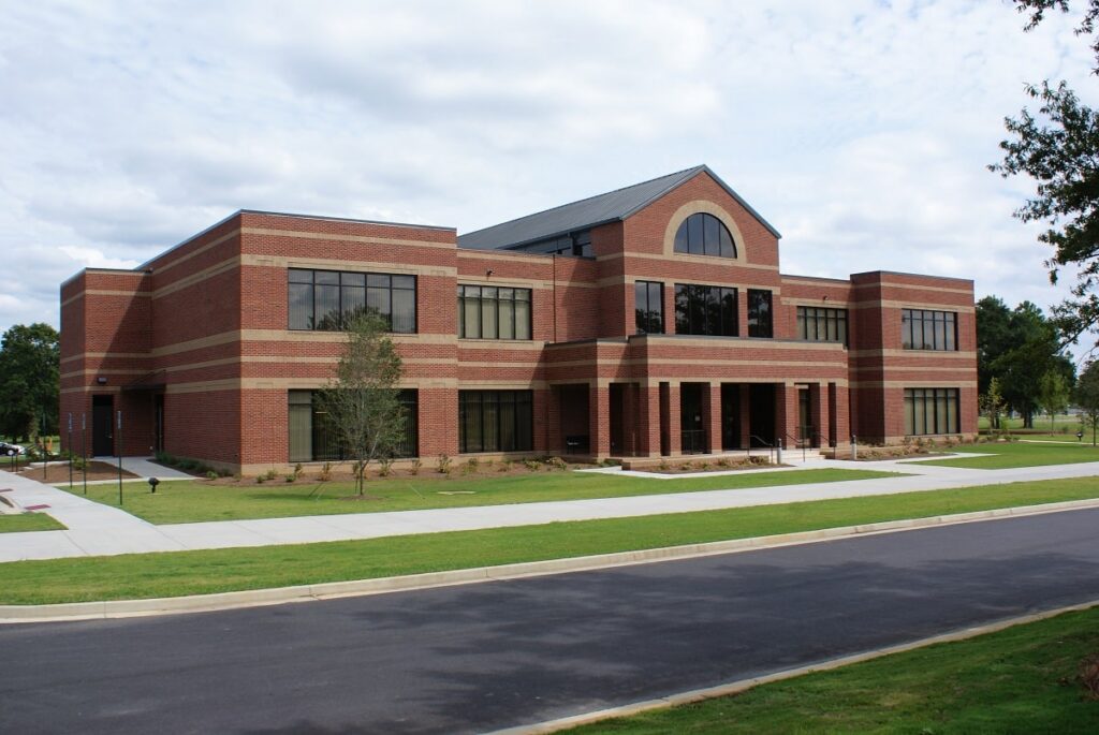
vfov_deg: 40.1
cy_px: 368
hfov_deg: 57.2
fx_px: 1008
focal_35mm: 33
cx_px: 550
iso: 100
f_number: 10
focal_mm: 22
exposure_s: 1/160
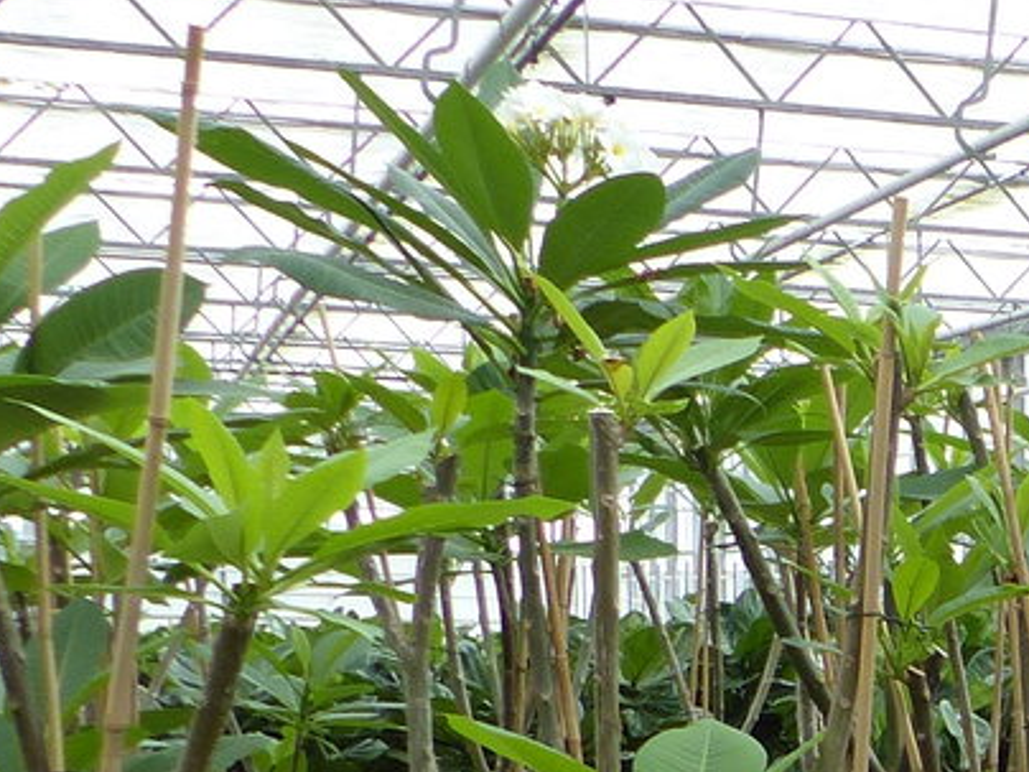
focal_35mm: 99
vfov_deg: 14.3
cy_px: 999
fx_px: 2943
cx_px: 1638
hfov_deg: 17.4
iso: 100
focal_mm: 4.5
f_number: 3.2
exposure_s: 1/100
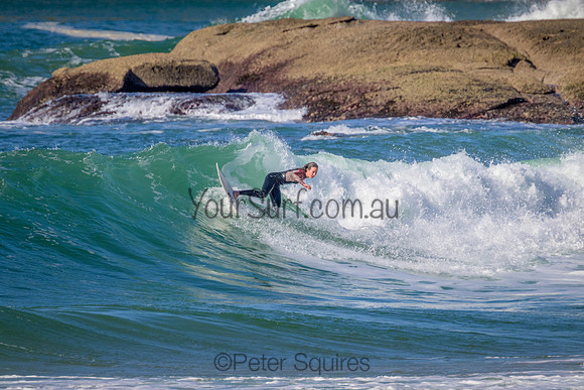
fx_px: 12980
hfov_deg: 2.6
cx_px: 292
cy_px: 195
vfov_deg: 1.7
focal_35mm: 800
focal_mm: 800
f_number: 11
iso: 1000
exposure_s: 1/2000
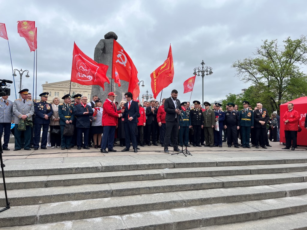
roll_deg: -0.3
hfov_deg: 67.3
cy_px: 115
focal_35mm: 26
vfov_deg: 53.1
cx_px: 154
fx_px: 231
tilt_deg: +4.3
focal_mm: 5.1
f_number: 1.6
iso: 50
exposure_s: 1/1075
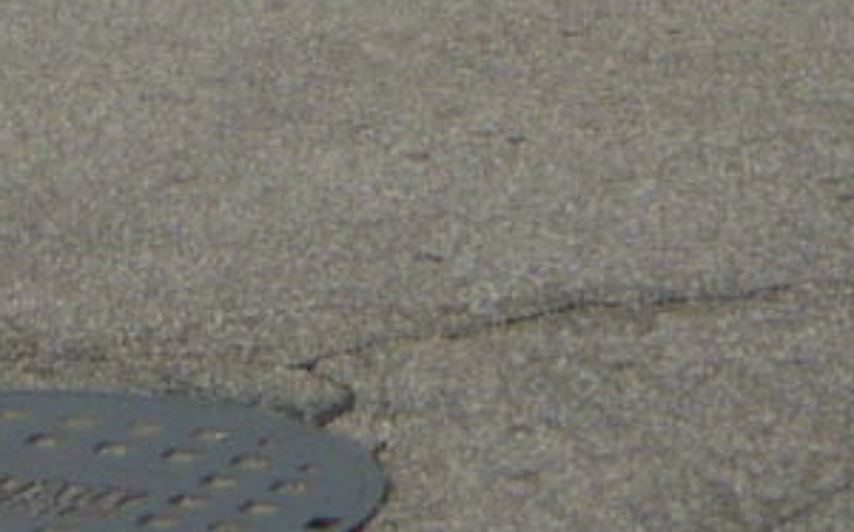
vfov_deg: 5.3
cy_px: -1485
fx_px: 5210
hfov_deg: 9.3
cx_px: 125
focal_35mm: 224
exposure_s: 1/250
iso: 100
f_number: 8
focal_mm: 5.5
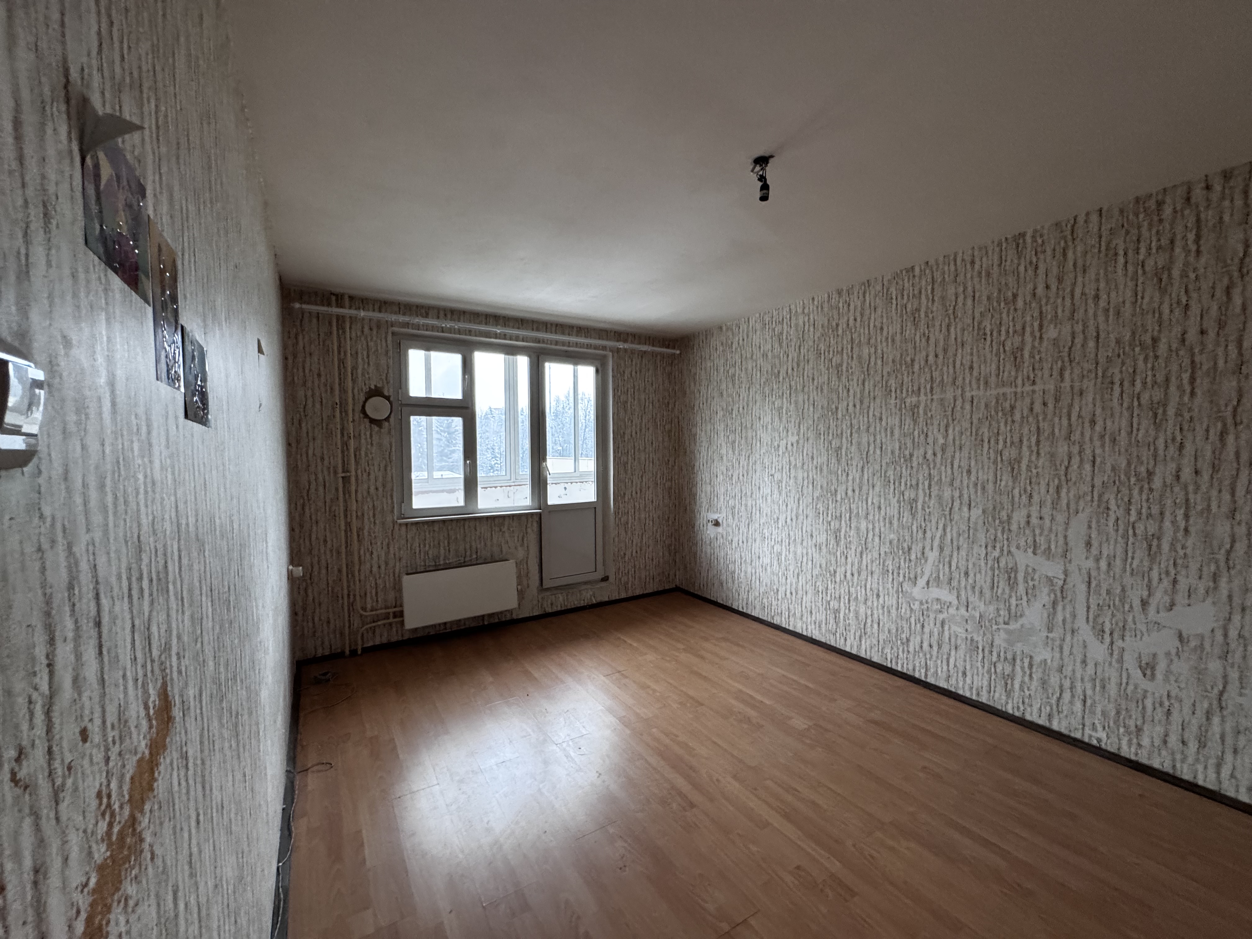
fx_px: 506
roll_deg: +0.6
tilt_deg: -1.4
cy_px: 470
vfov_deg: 85.7
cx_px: 626
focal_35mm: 14
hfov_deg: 102.1
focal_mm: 2.22
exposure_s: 1/60
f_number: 2.2
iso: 320
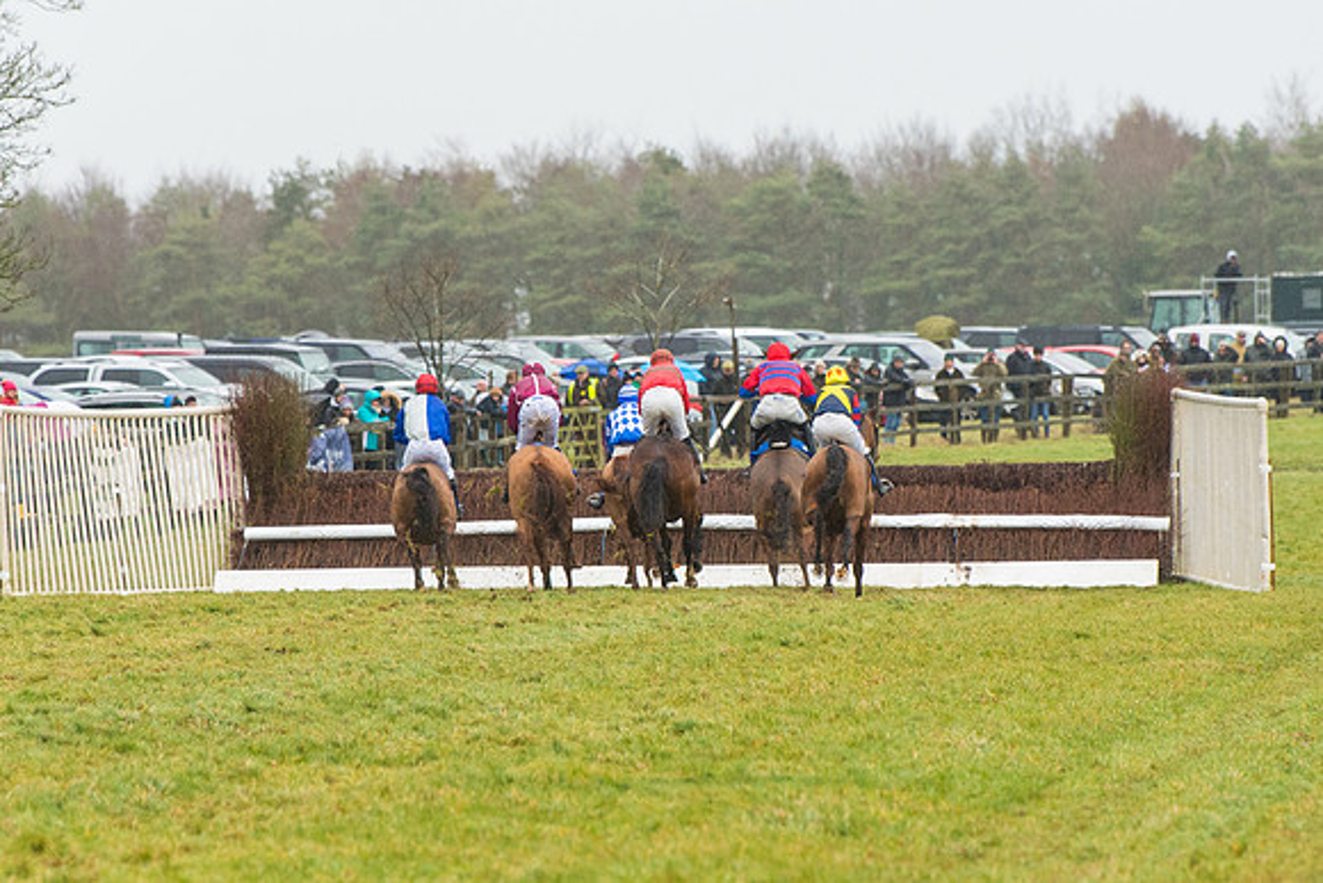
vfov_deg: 4.2
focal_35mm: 331
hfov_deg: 6.2
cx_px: 654
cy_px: 442
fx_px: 12151
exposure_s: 1/1000
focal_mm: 200
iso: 1000
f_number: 4
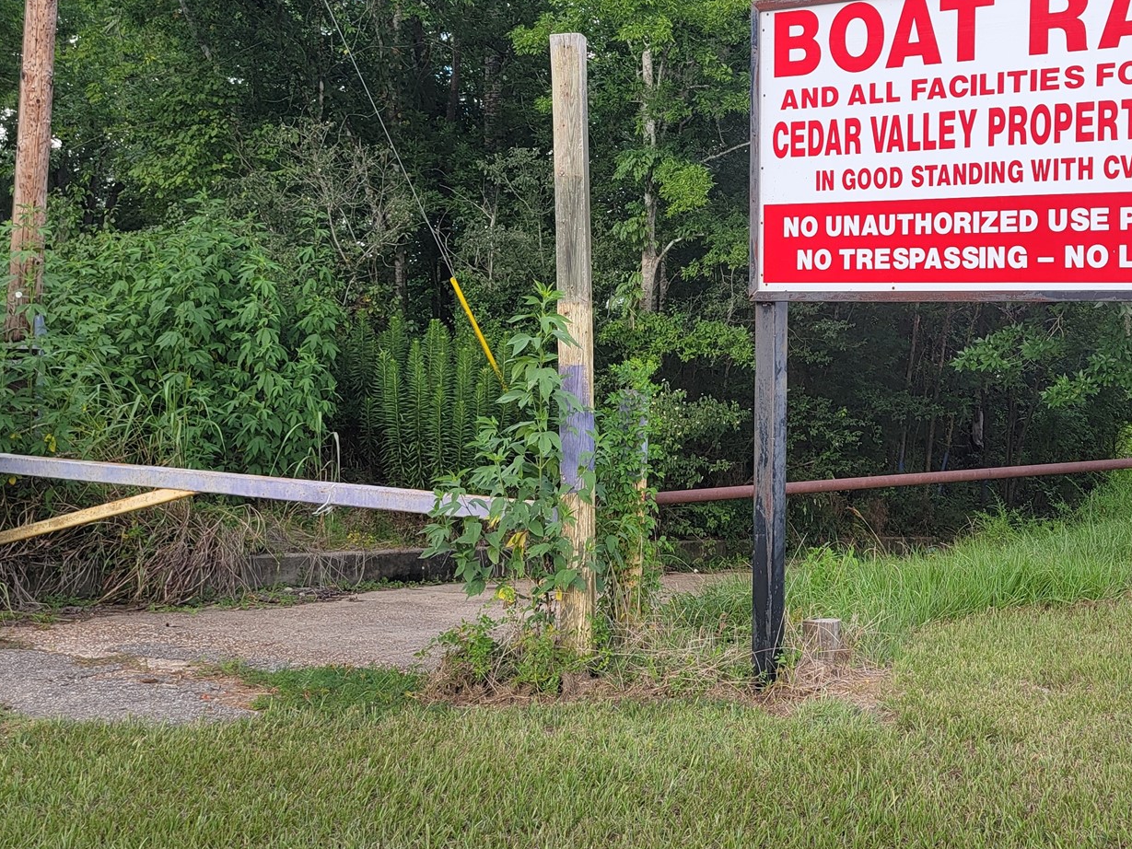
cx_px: 877
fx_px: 1308
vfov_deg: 35.6
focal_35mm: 40
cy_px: 286
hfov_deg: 44.9
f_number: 1.8
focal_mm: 6.7
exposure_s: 1/120
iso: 20
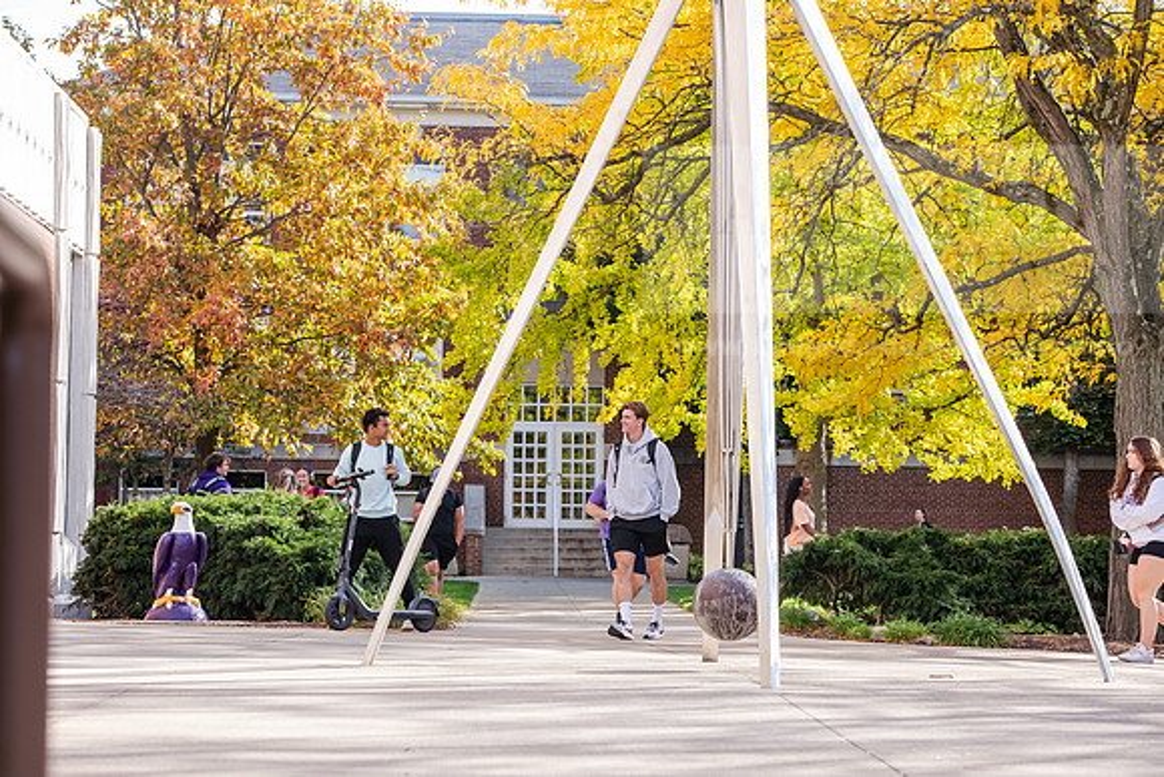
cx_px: 582
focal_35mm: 95
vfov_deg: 14.4
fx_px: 3072
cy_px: 388
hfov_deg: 21.5
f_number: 8
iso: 400
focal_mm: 95
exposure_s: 1/250
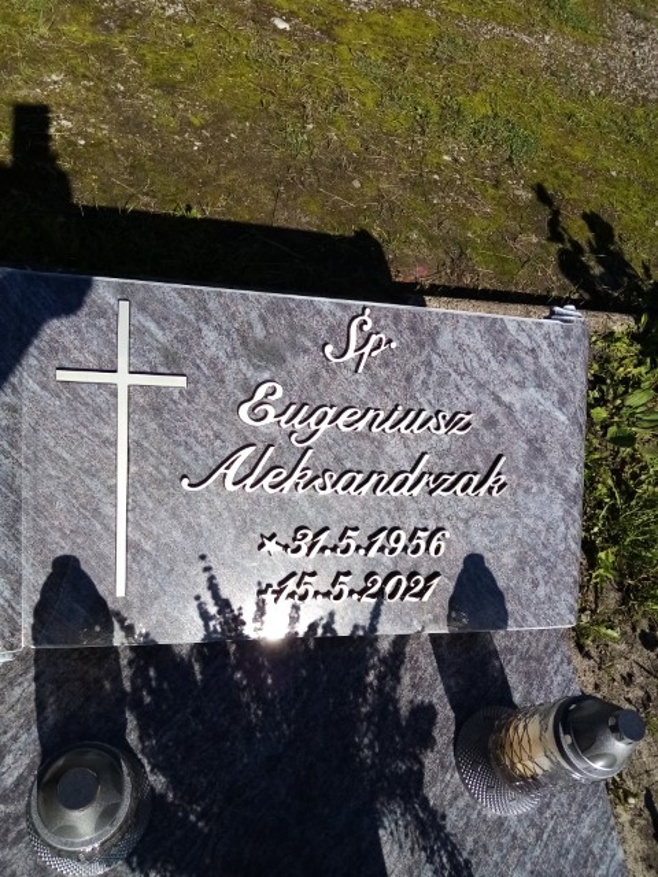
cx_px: 329
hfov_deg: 53.1
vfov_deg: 67.3
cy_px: 438
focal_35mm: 26
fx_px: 659
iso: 108
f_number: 1.8
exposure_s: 1/2041
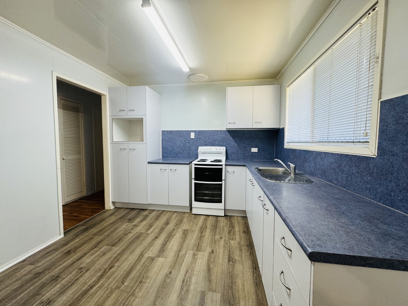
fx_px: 165
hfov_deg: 102.1
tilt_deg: -2.8
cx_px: 204
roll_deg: -0.5
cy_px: 153
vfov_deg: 85.7
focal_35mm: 14
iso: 160
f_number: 2.2
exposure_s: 1/100
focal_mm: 2.22
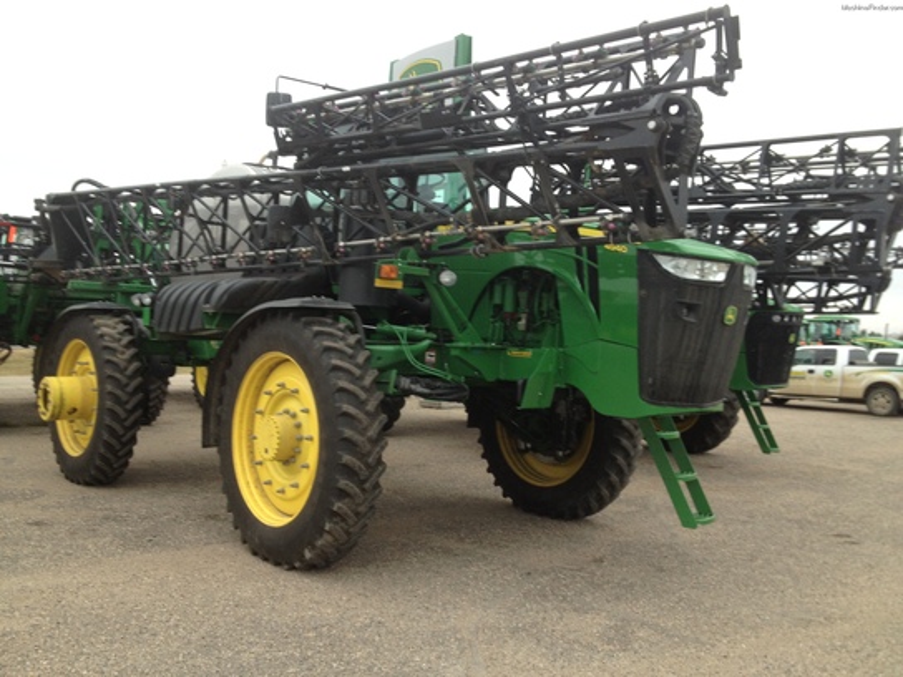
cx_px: 452
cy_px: 338
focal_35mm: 35
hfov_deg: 52.6
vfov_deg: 40.7
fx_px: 913
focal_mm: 4.28
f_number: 2.4
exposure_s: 1/120
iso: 64
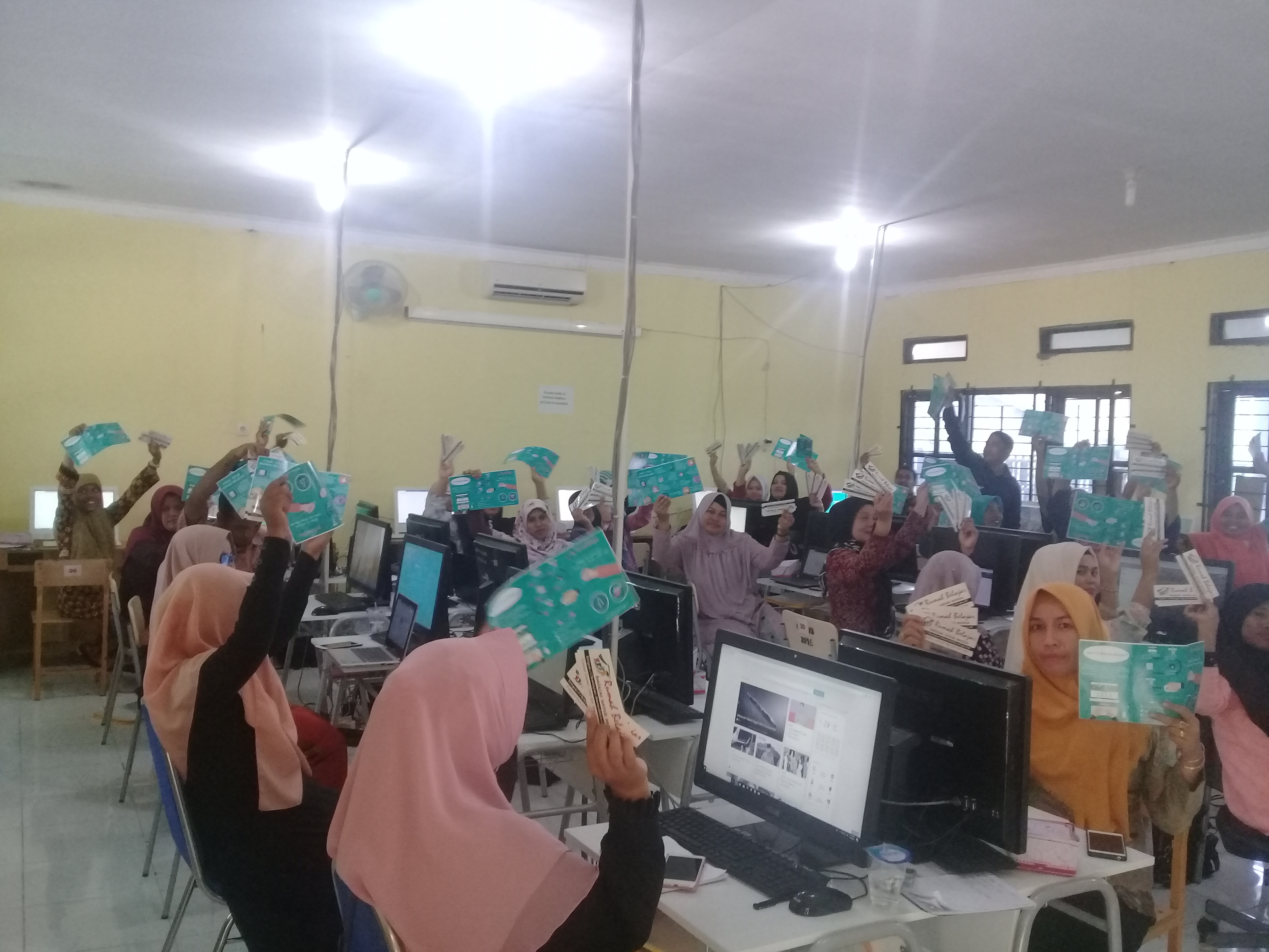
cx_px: 634
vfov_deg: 45.4
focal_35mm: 31
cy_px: 476
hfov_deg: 58.4
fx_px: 1136
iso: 200
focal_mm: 3.3
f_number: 2.2
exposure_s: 1/20
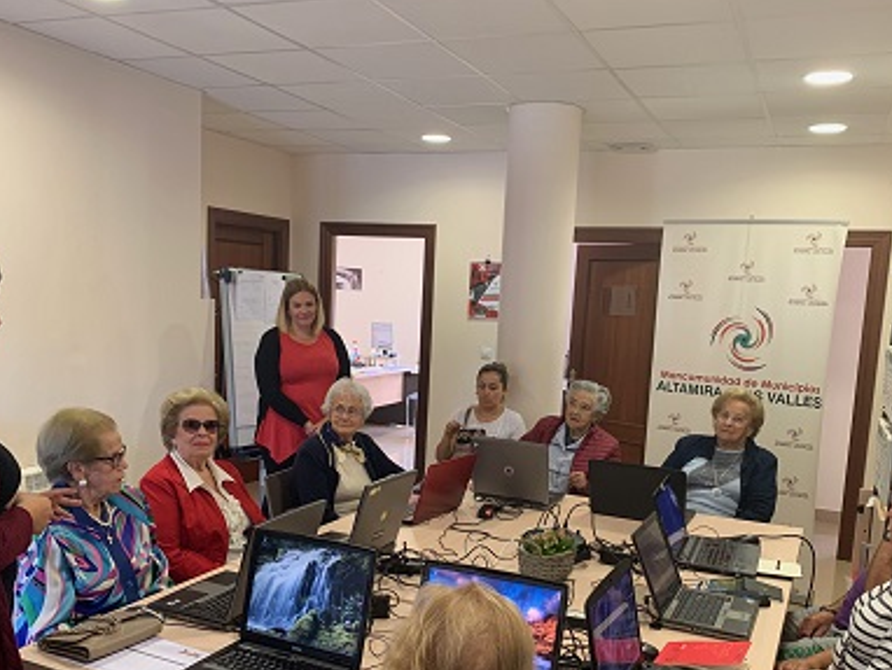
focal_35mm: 34
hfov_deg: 53.9
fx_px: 877
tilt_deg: -7.8
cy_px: 421
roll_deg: -3.6
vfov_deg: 41.5
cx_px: 444
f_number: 1.8
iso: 125
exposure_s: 1/50
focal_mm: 4.25
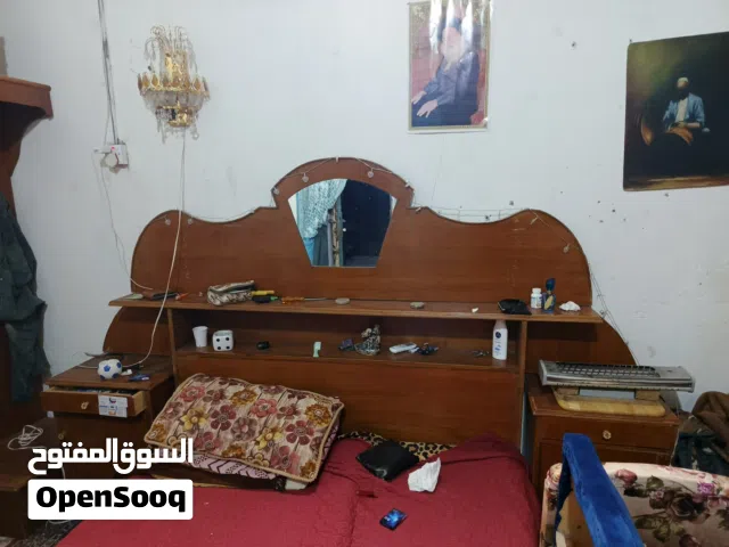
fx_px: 505
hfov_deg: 71.6
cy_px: 274
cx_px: 364
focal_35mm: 24
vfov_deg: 56.8
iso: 1163
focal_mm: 5.25
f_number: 1.75
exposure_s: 1/60
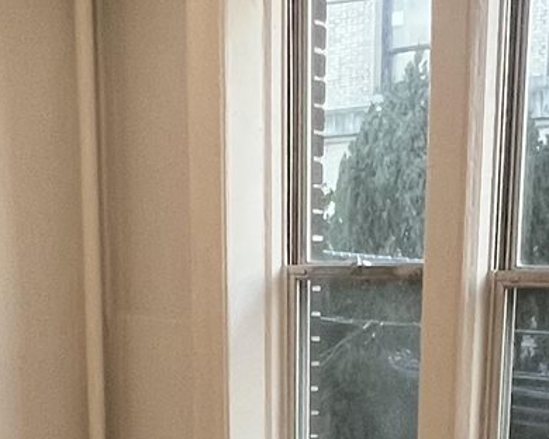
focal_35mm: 75
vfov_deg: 17.8
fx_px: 1219
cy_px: 696
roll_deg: +0.1
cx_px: 419
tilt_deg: -12.1
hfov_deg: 25.1
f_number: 1.8
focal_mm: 1.57
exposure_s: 1/120
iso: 200
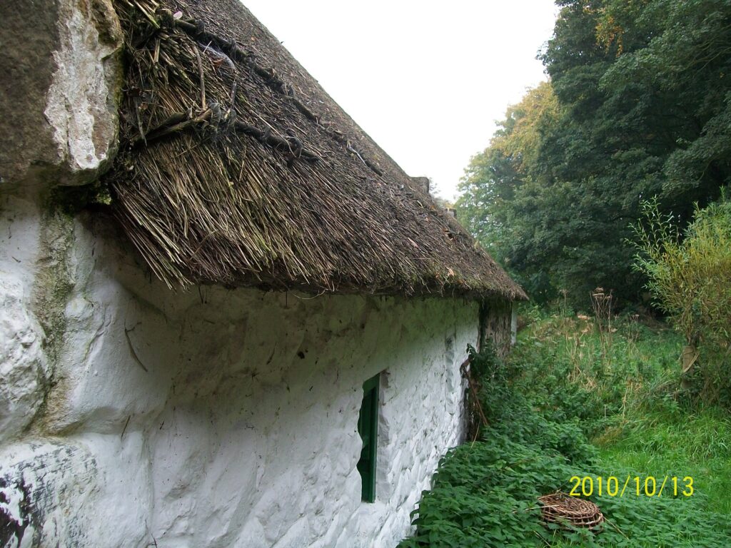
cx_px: 366
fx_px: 760
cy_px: 274
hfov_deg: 51.4
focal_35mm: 36
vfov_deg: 39.7
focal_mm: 6
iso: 80
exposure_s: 1/50
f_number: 2.7
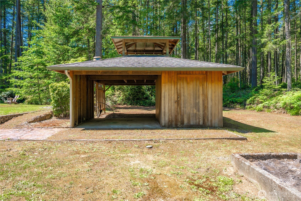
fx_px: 201
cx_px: 150
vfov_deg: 53.2
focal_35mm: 24
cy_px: 100
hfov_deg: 73.7
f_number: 7.1
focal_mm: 24
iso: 80
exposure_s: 1/50
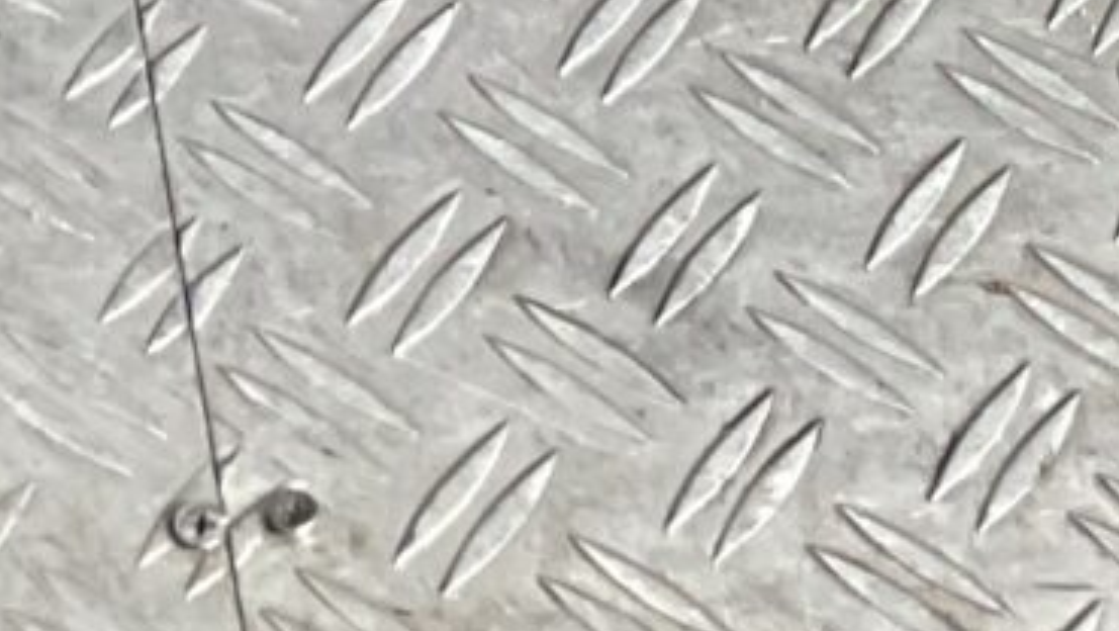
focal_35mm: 219
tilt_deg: -32.6
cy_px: -1972
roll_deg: -12.5
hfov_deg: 9.8
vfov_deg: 4.9
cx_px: 992
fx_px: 6501
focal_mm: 3
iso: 20
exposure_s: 1/120
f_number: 1.8
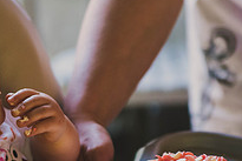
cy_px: 135
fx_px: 1426
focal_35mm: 212
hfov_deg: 9.7
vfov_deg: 6.5
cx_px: 20
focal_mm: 75
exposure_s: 1/640
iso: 1250
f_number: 2.8
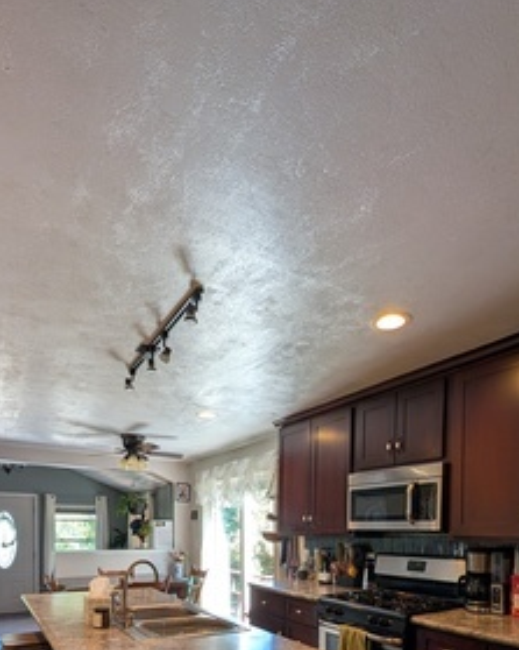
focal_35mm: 21
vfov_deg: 68.0
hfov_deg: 65.5
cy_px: 545
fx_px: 403
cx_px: 265
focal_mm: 2.02
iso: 108
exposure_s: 1/120
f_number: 1.7
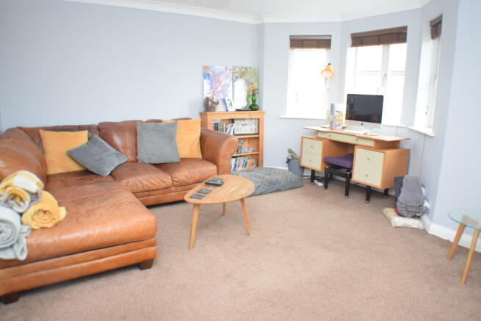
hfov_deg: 59.5
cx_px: 240
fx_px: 421
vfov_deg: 41.7
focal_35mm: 32
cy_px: 160
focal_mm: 21
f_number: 4
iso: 560
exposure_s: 1/60
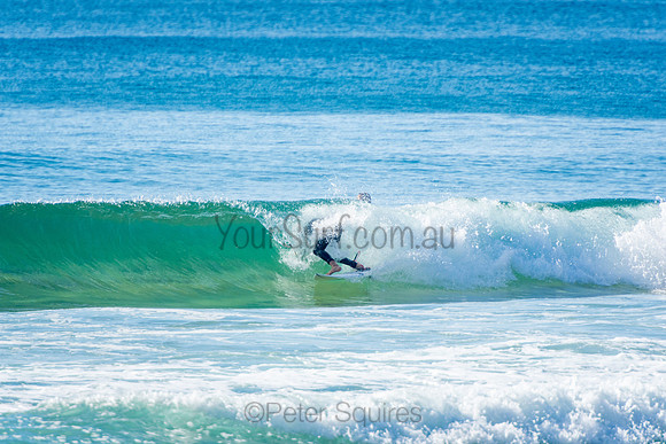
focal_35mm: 600
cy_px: 222
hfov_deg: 3.4
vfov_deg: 2.3
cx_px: 333
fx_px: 11102
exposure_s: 1/1250
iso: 250
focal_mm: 400
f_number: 5.6
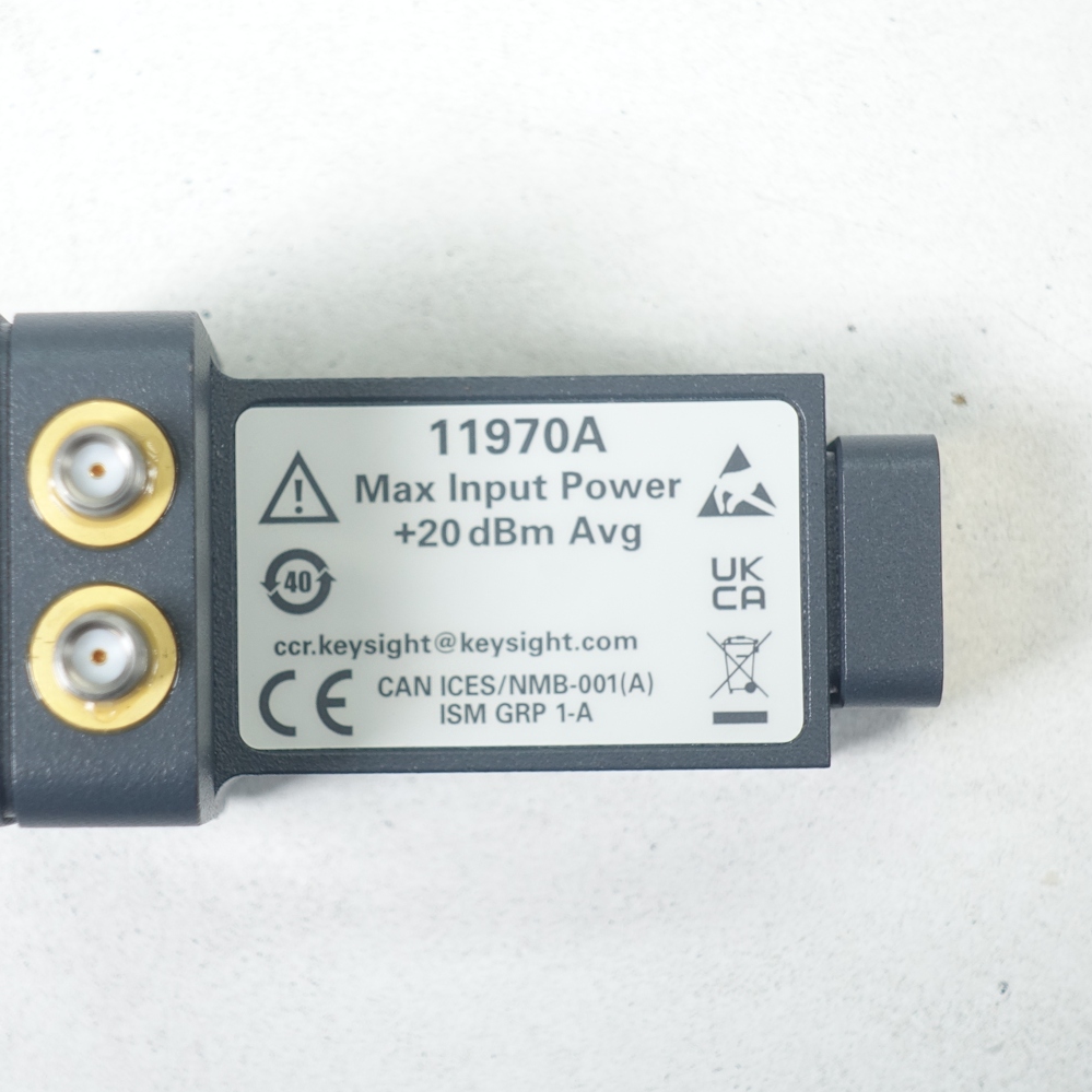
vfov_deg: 14.3
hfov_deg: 14.3
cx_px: 415
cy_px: 573
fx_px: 4354
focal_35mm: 122
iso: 125
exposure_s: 1/100
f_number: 4
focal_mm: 25.7
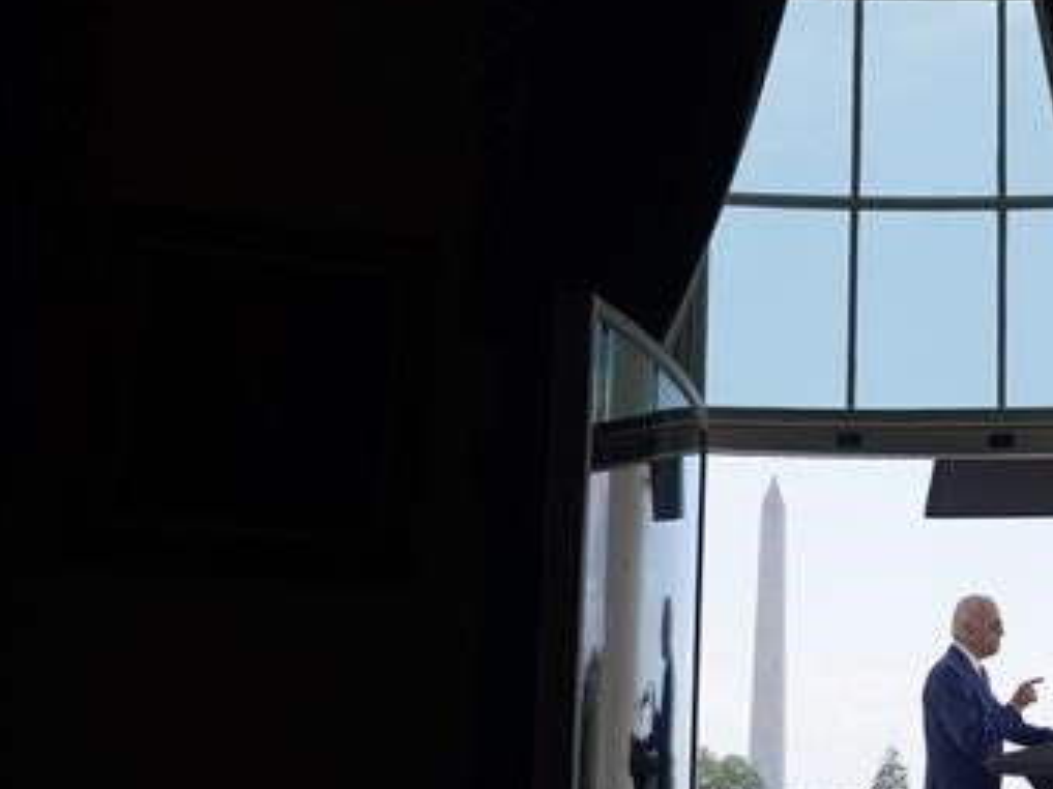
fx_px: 1794
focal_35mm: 59
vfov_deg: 24.8
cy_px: 381
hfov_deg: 30.8
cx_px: 997
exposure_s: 1/1250
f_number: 4
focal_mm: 32
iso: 200
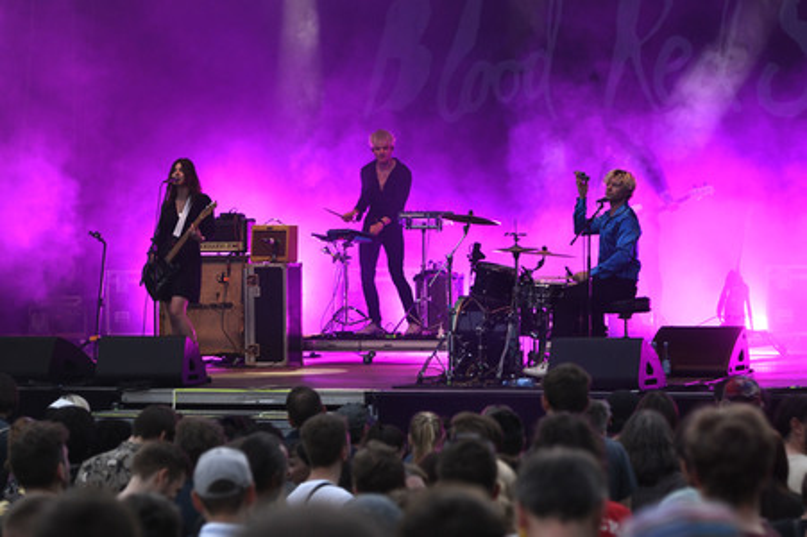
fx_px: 2061
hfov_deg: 22.2
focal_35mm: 92
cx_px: 404
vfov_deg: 14.8
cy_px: 268
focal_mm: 92
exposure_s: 1/160
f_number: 3.5
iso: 1250
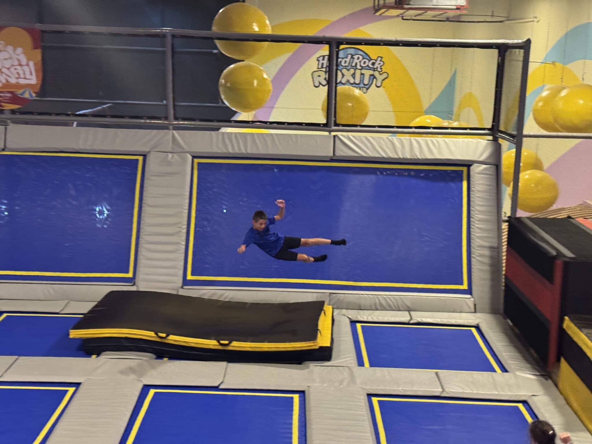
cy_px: 222
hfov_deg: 39.7
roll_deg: -2.2
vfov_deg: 30.3
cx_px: 296
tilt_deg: -12.7
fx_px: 821
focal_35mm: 48
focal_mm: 6.76
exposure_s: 1/40
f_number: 1.78
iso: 250
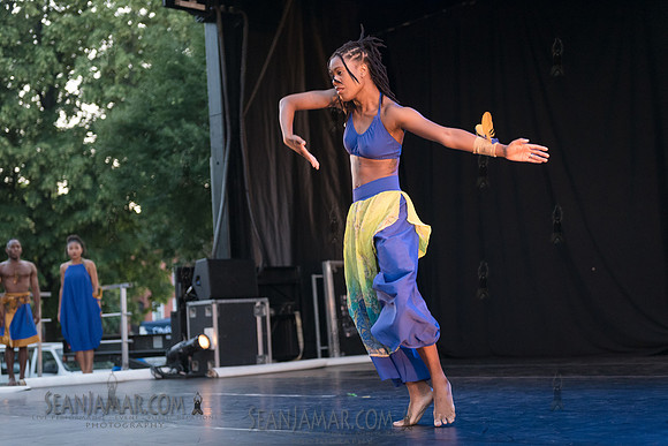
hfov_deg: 34.5
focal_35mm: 58
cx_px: 334
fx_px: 1076
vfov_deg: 23.4
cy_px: 223
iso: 3200
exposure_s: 1/640
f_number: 2.8
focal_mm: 58
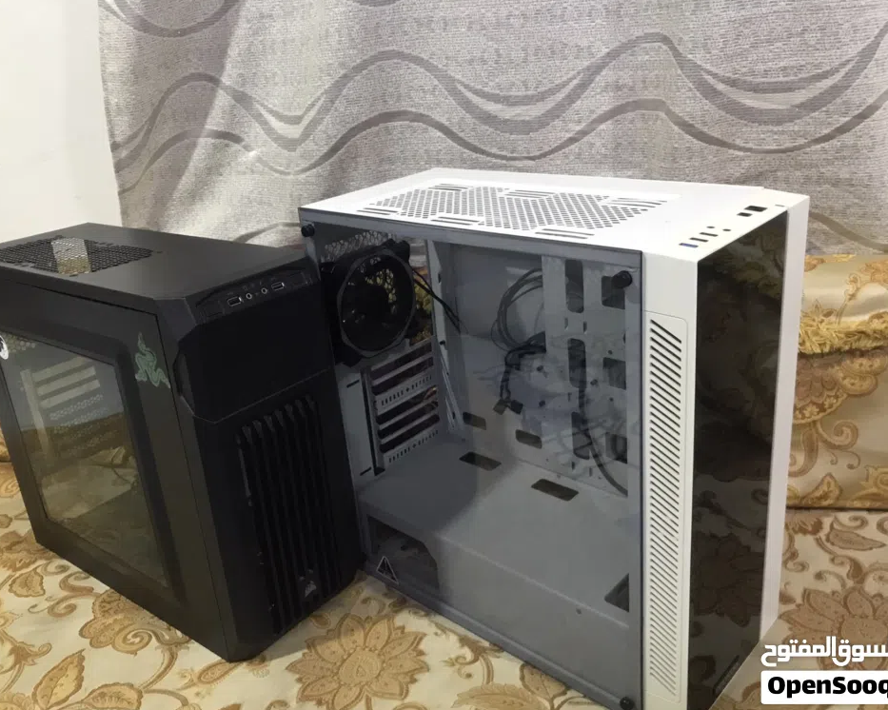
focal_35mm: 30
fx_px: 788
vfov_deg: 48.5
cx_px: 435
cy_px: 362
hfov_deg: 58.8
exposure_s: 1/11
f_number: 1.8
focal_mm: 3.99
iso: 100
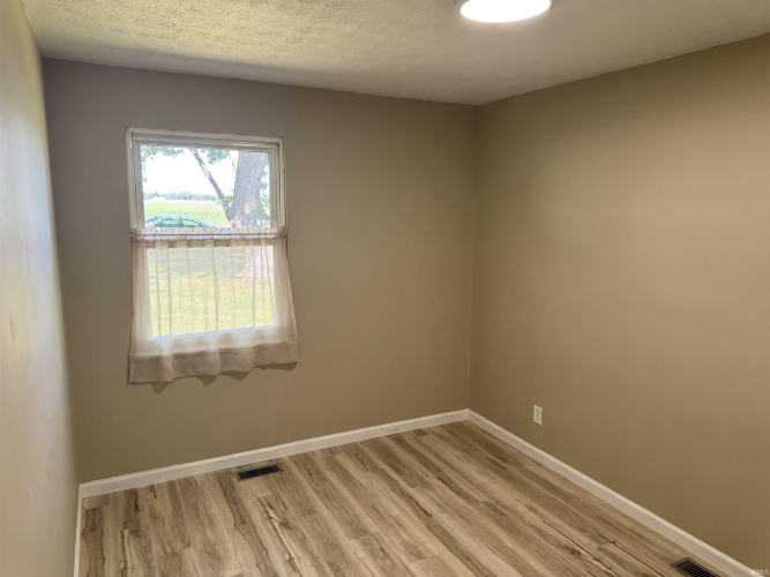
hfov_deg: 71.6
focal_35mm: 24
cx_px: 385
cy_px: 288
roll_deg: -0.6
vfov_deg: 56.8
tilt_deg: -10.9
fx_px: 534
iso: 125
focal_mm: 6.76
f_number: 1.78
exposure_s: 1/121
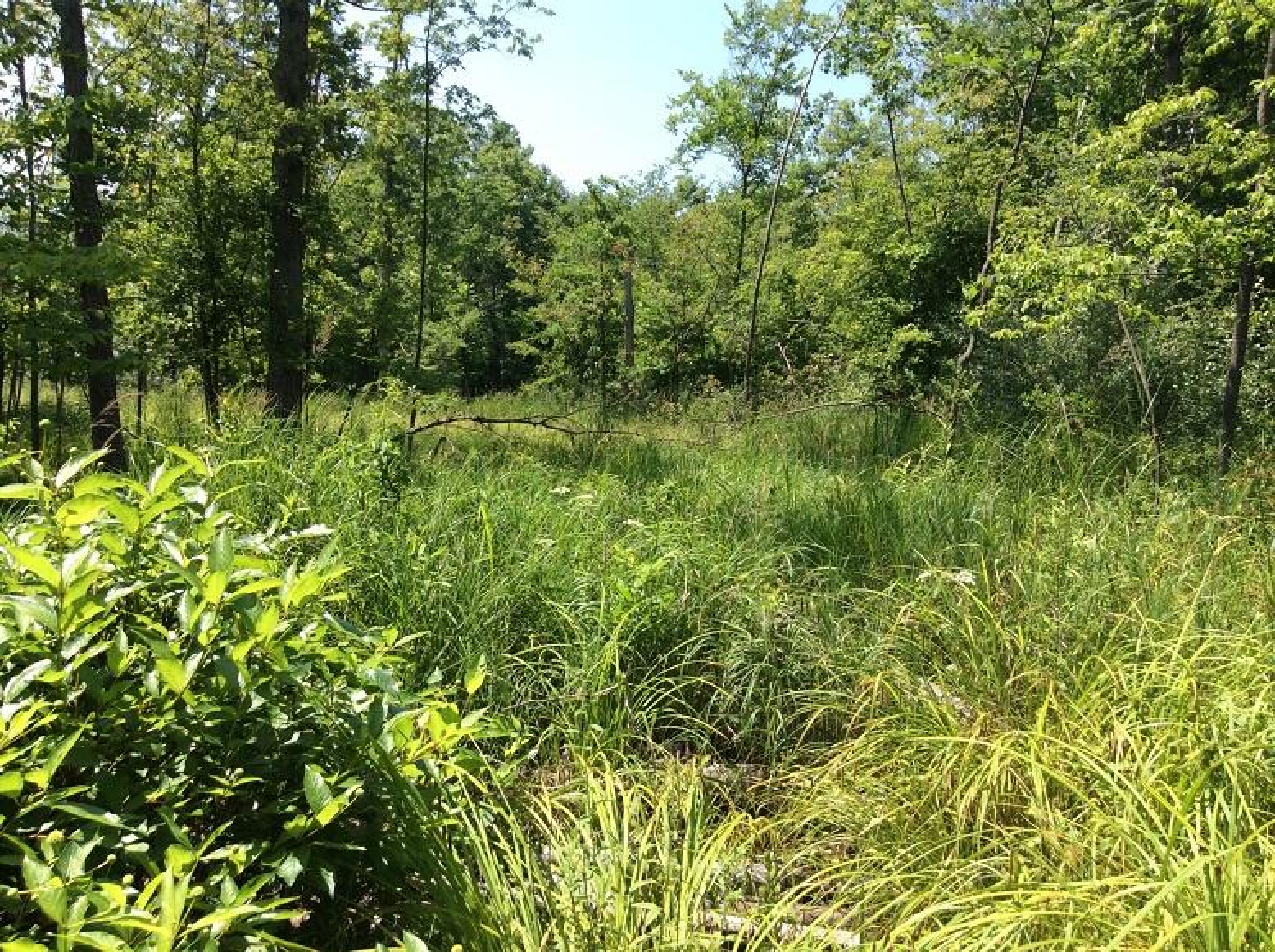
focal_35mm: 33
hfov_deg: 55.4
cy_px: 476
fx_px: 1214
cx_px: 638
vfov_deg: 42.8
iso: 32
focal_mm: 3.3
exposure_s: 1/715
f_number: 2.4
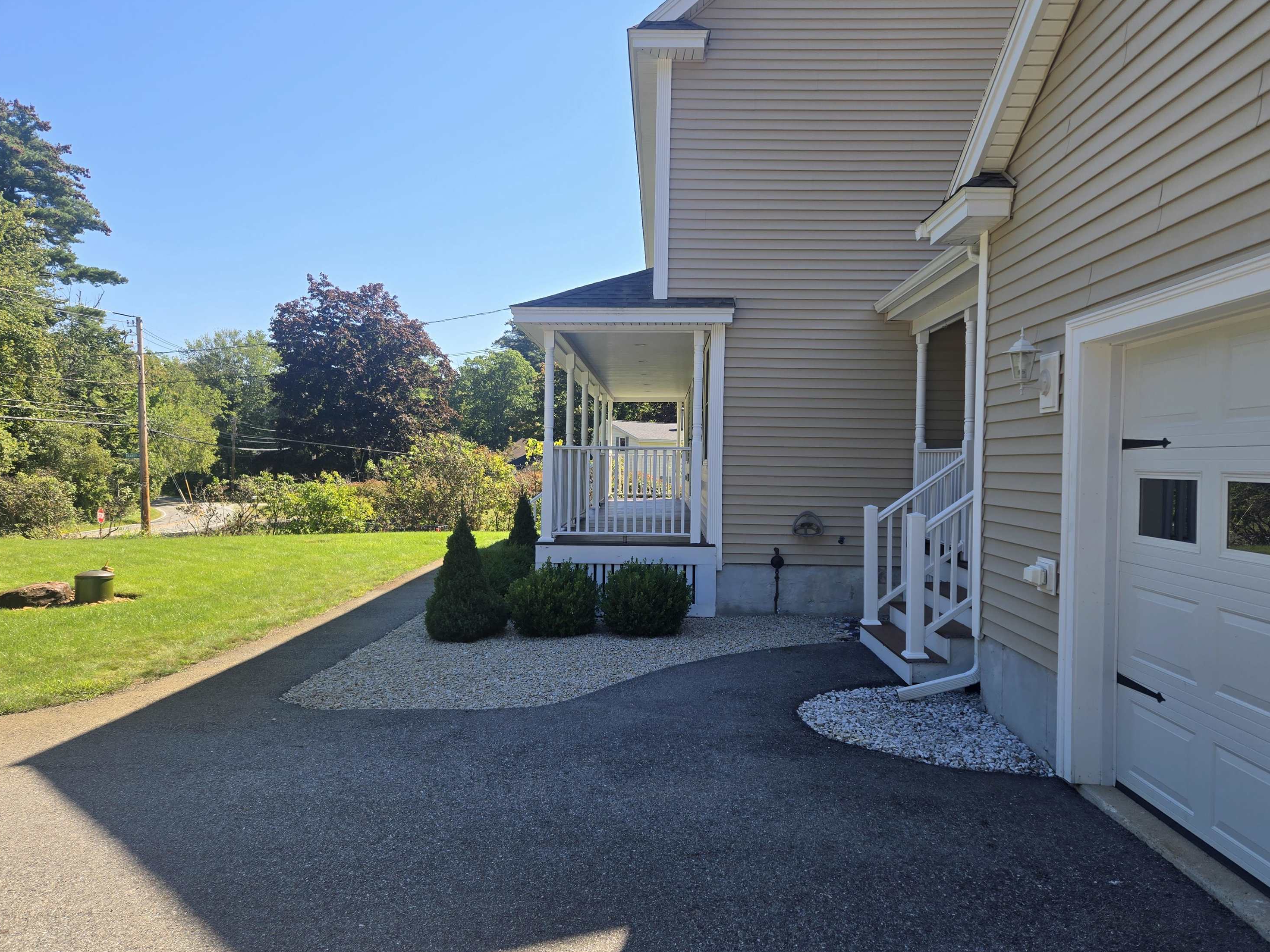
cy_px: 482
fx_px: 881
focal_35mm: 24
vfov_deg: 56.8
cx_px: 636
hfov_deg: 71.6
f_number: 1.8
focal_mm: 5.4
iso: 25
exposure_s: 1/857
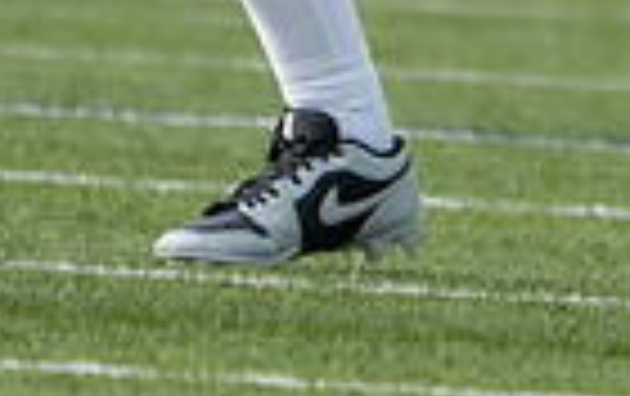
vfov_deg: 0.5
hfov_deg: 0.8
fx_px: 43956
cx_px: 1527
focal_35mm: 2556
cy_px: -363
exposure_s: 1/1250
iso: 320
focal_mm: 400
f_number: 5.6
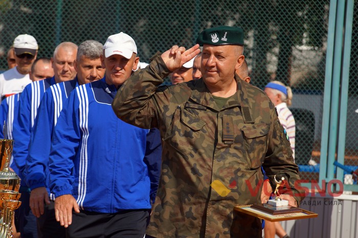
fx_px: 2011
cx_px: 179
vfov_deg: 6.8
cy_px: 119
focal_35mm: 202
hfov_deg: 10.2
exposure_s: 1/640
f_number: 6.3
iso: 100
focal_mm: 135
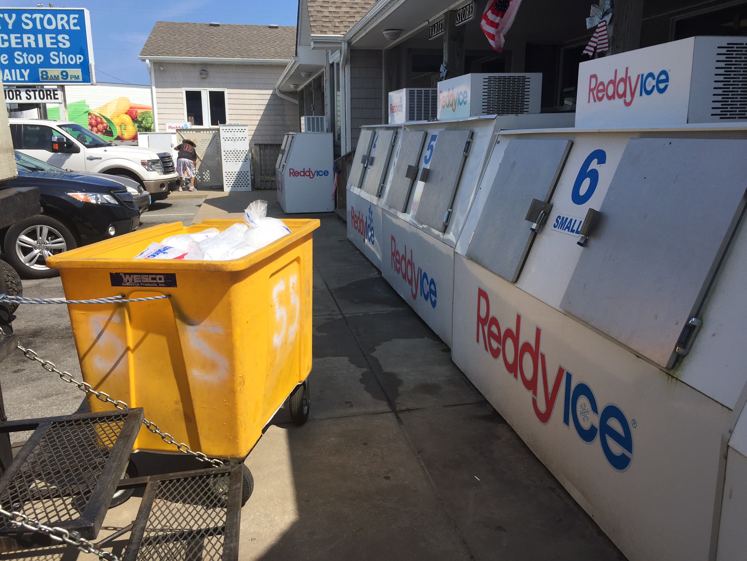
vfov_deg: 48.2
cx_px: 374
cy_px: 280
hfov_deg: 61.7
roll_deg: -0.5
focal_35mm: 29
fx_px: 626
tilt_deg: -13.4
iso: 32
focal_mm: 4.15
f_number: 2.2
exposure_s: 1/1883
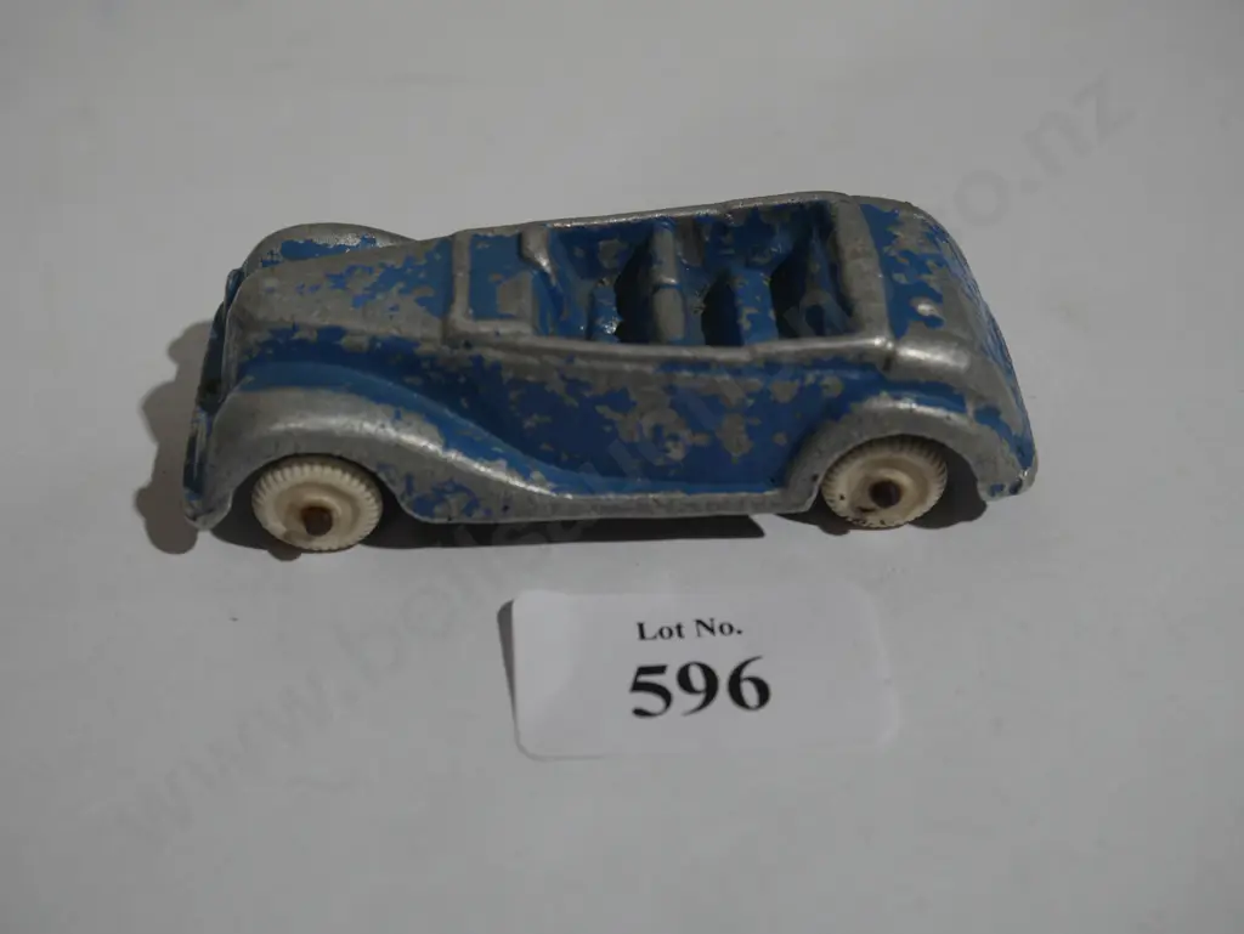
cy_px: 467
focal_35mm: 46
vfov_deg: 31.5
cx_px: 622
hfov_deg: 41.2
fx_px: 1654
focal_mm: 23
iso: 200
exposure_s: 1/60
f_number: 5.1
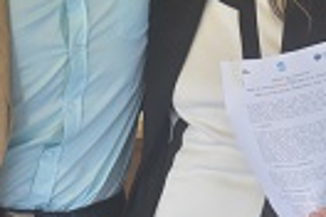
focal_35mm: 169
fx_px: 1529
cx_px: 306
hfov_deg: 12.1
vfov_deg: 8.1
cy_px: 22
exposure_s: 1/60
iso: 1000
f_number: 4.2
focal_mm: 31
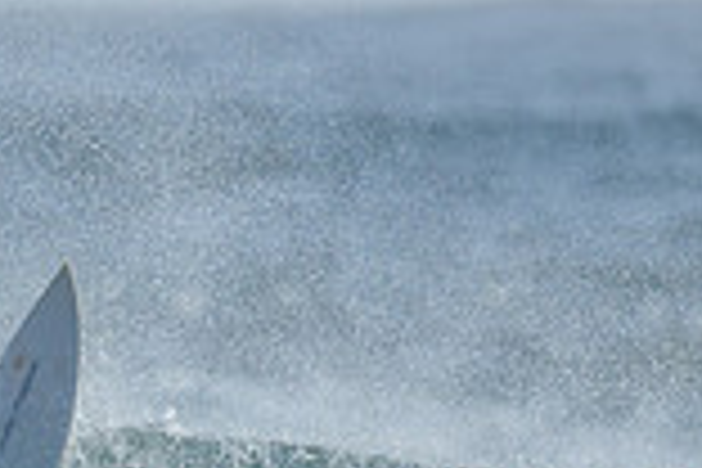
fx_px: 57832
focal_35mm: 2966
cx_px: -418
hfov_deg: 0.7
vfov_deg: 0.5
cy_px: 758
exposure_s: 1/2000
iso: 200
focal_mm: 800
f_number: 6.3
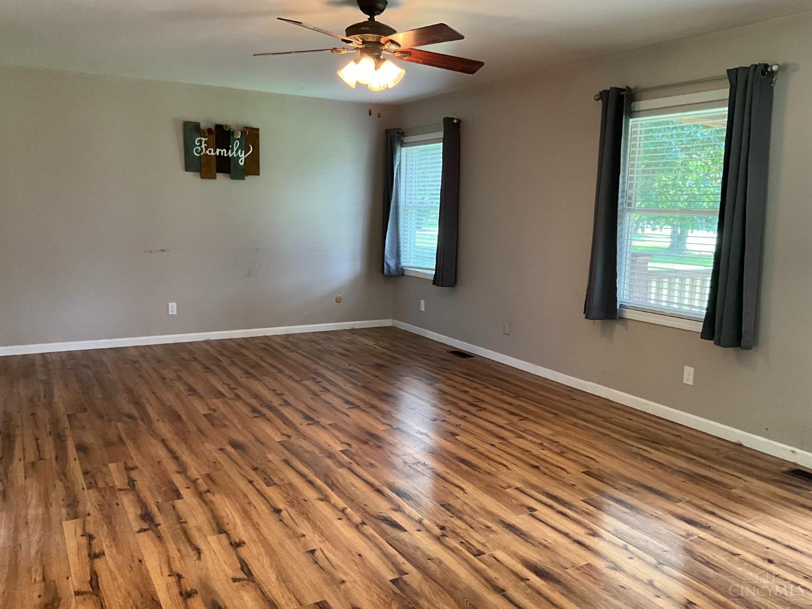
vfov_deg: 48.2
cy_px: 304
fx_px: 680
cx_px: 406
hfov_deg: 61.7
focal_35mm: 29
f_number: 1.8
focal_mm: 3
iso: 160
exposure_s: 1/60
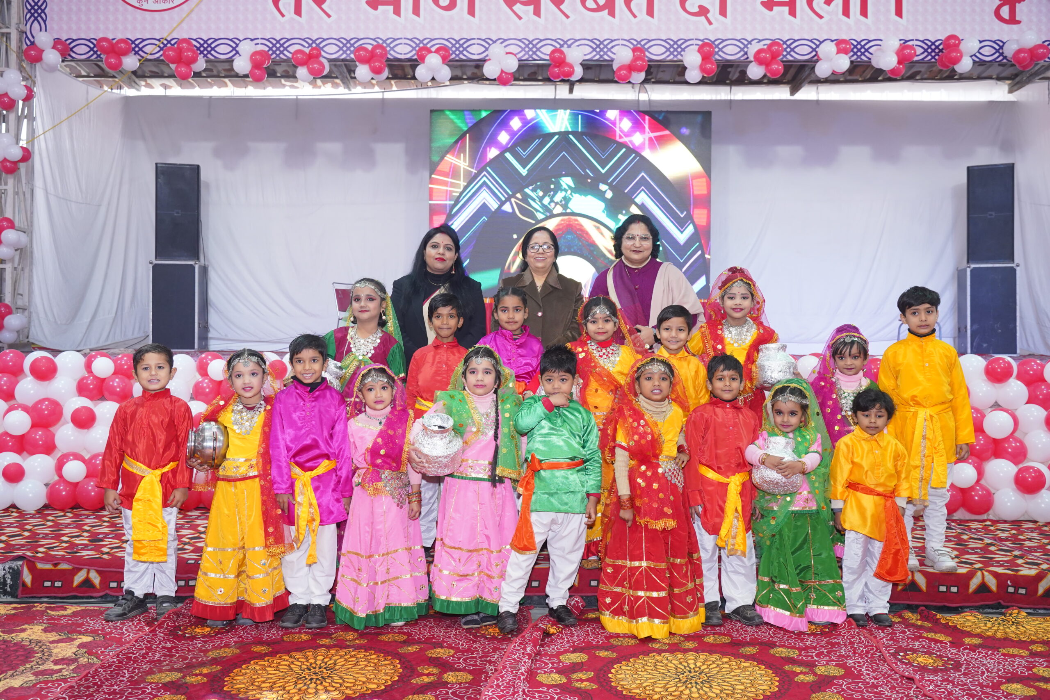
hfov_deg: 58.7
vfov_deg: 41.1
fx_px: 933
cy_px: 350
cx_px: 525
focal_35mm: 32
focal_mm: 32
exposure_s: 1/200
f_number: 4.5
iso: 2000
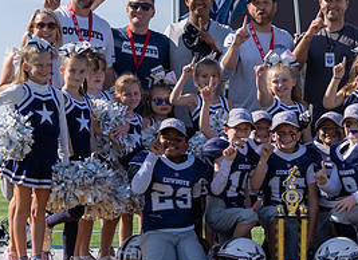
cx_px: 321
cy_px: 99
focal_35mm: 207
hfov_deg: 9.6
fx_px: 2117
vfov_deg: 7.0
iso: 100
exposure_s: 1/1600
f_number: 3.5
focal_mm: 70
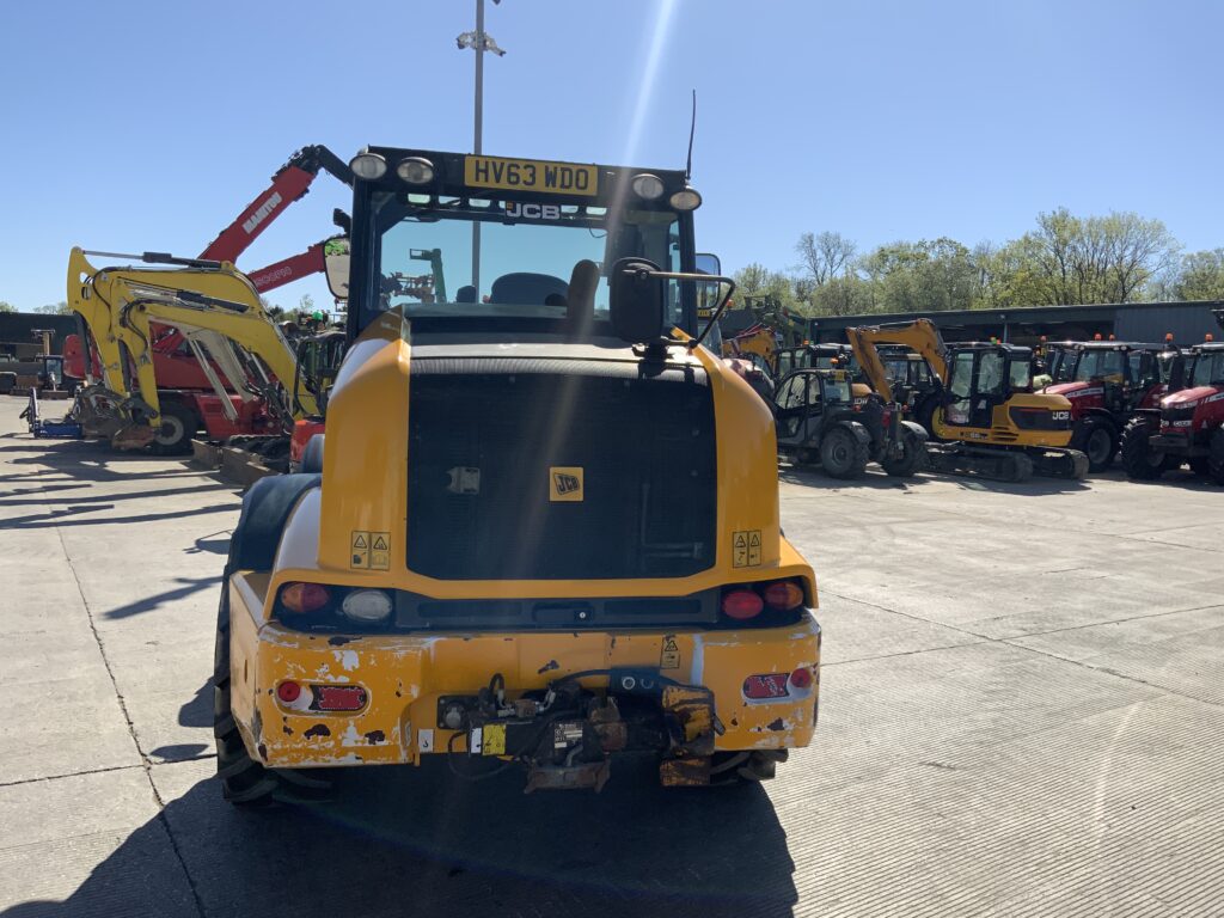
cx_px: 612
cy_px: 459
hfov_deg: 61.7
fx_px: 1025
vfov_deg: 48.2
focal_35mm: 29
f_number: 1.8
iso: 16
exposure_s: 1/2141
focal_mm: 3
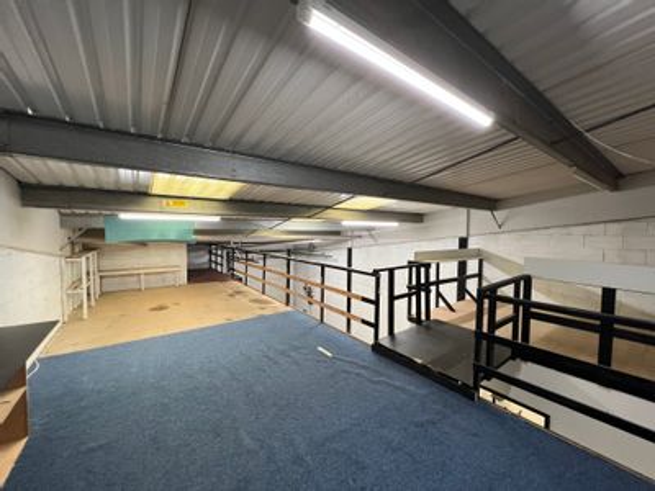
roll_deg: -0.7
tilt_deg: -1.8
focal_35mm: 13
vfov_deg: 89.9
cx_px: 328
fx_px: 246
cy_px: 246
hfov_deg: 106.2
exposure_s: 1/100
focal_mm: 1.57
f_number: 1.8
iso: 200
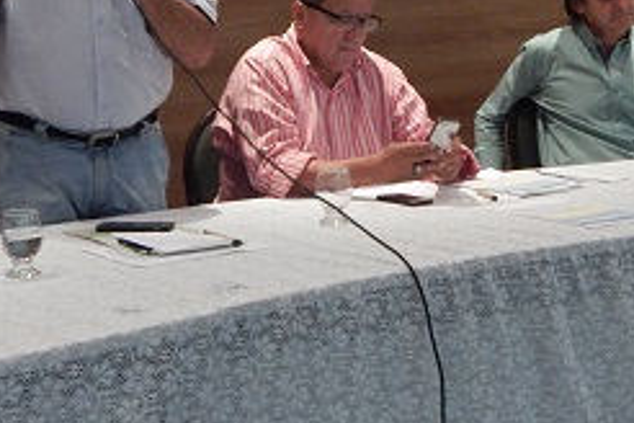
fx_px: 1602
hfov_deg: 22.3
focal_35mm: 91
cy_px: -19
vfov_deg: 14.7
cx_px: 232
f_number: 3.6
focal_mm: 7.7
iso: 450
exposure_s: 1/8
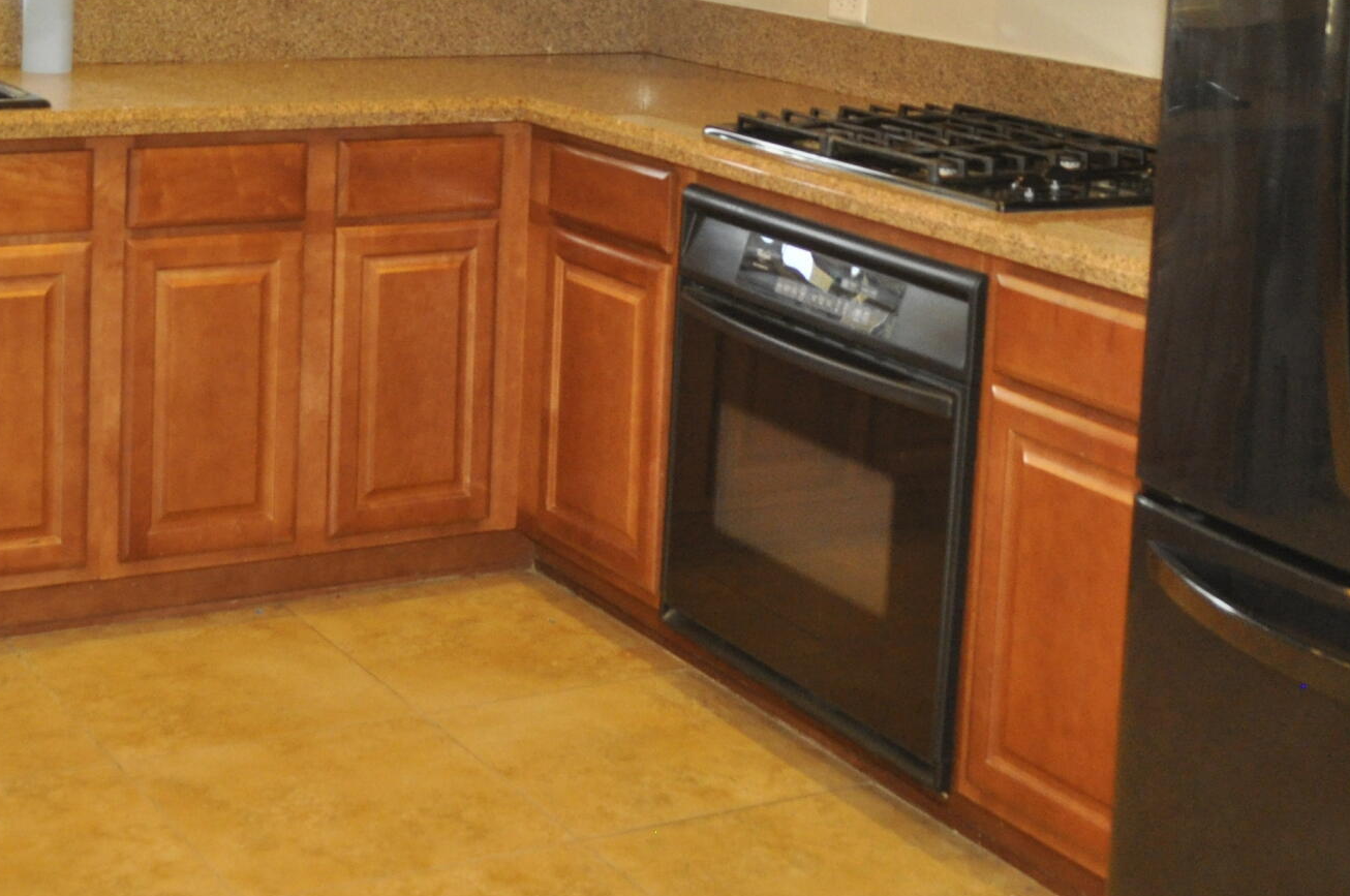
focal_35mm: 62
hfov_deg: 32.3
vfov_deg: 20.8
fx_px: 2322
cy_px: -85
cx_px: 512
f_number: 4
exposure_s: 1/60
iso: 800
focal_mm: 18
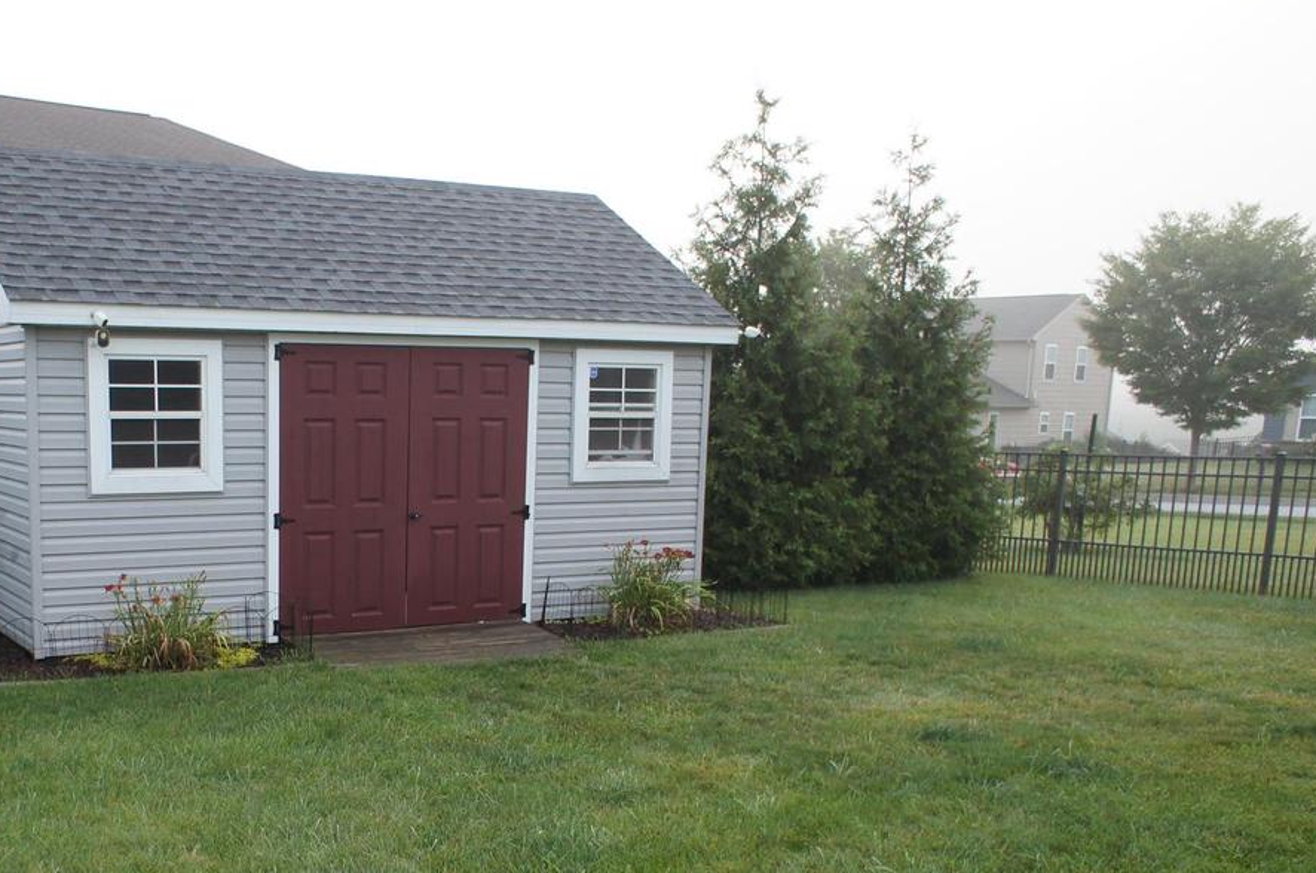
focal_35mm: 39
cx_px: 361
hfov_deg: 48.1
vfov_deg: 33.3
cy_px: 668
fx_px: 1424
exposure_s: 1/160
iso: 500
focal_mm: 16
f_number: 4
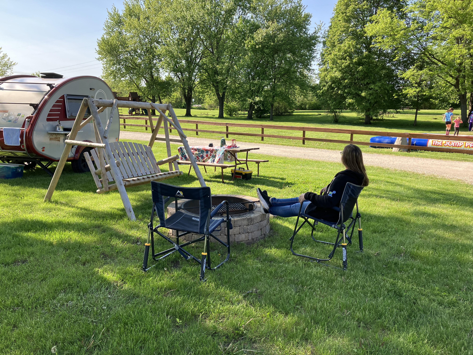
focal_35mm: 28
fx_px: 383
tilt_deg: -9.6
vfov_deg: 49.7
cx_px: 236
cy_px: 178
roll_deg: +0.0
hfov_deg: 63.4
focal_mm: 3.99
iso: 32
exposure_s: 1/517
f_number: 1.8
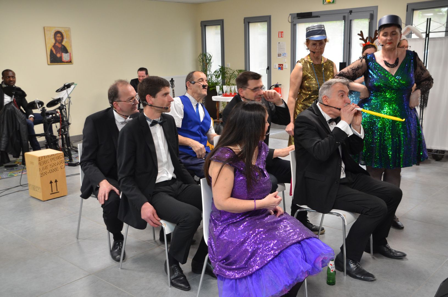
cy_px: 148
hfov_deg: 49.6
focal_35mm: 39
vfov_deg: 34.1
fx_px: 484
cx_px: 224
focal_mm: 26
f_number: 4
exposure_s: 1/40
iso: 800
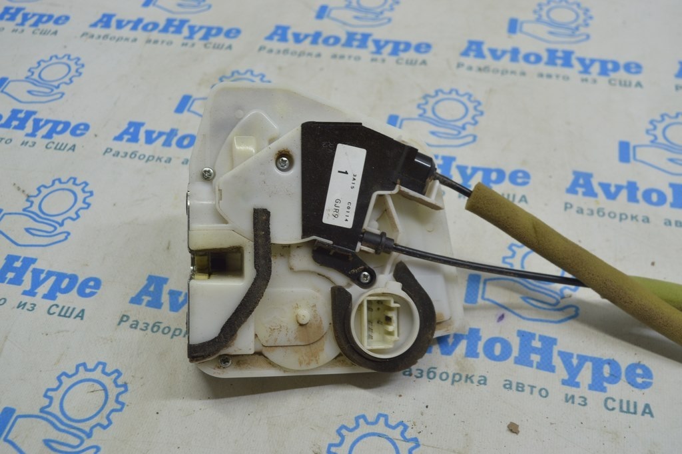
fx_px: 767
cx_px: 341
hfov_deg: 48.0
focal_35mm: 40
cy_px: 227
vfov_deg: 33.0
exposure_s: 1/40
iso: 400
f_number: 5.6
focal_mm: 27
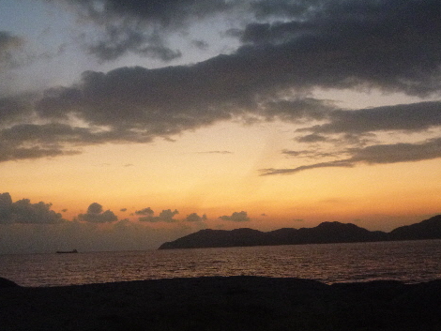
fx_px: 637
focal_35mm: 50
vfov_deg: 29.1
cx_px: 221
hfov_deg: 38.2
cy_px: 157
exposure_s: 1/20
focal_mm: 8.4
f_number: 3.4
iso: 800
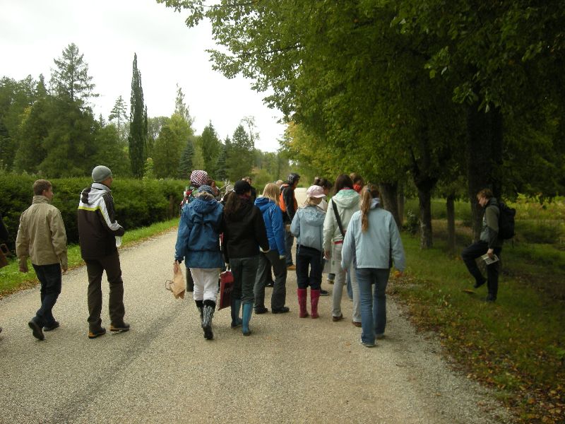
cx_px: 282
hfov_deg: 52.6
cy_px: 212
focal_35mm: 35
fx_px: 571
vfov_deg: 40.7
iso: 64
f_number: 2.8
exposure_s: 1/110
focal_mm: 5.7
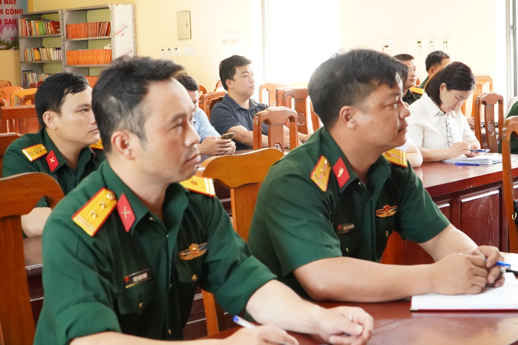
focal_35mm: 60
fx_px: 863
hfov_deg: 33.4
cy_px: 172
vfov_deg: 22.6
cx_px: 259
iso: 16000
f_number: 6.3
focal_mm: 40
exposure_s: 1/160
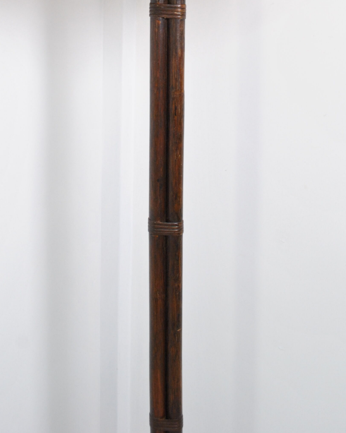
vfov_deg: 32.5
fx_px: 691
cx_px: 174
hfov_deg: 28.1
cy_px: 23
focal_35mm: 54
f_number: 6.3
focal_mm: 20
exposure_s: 1/30
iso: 560
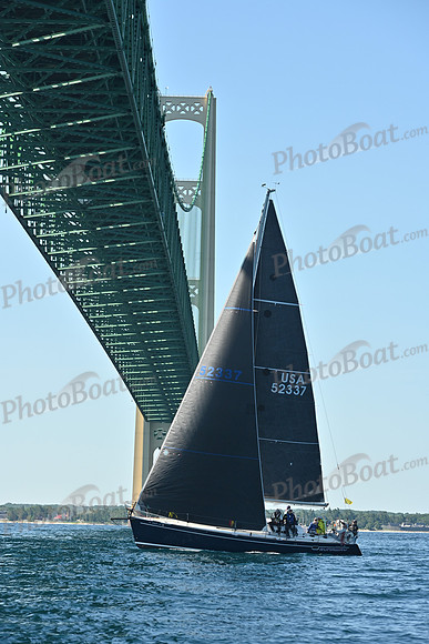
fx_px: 2322
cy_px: 322
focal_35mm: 130
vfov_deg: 15.8
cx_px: 214
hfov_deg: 10.6
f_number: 7.1
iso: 320
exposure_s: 1/1000
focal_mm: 130
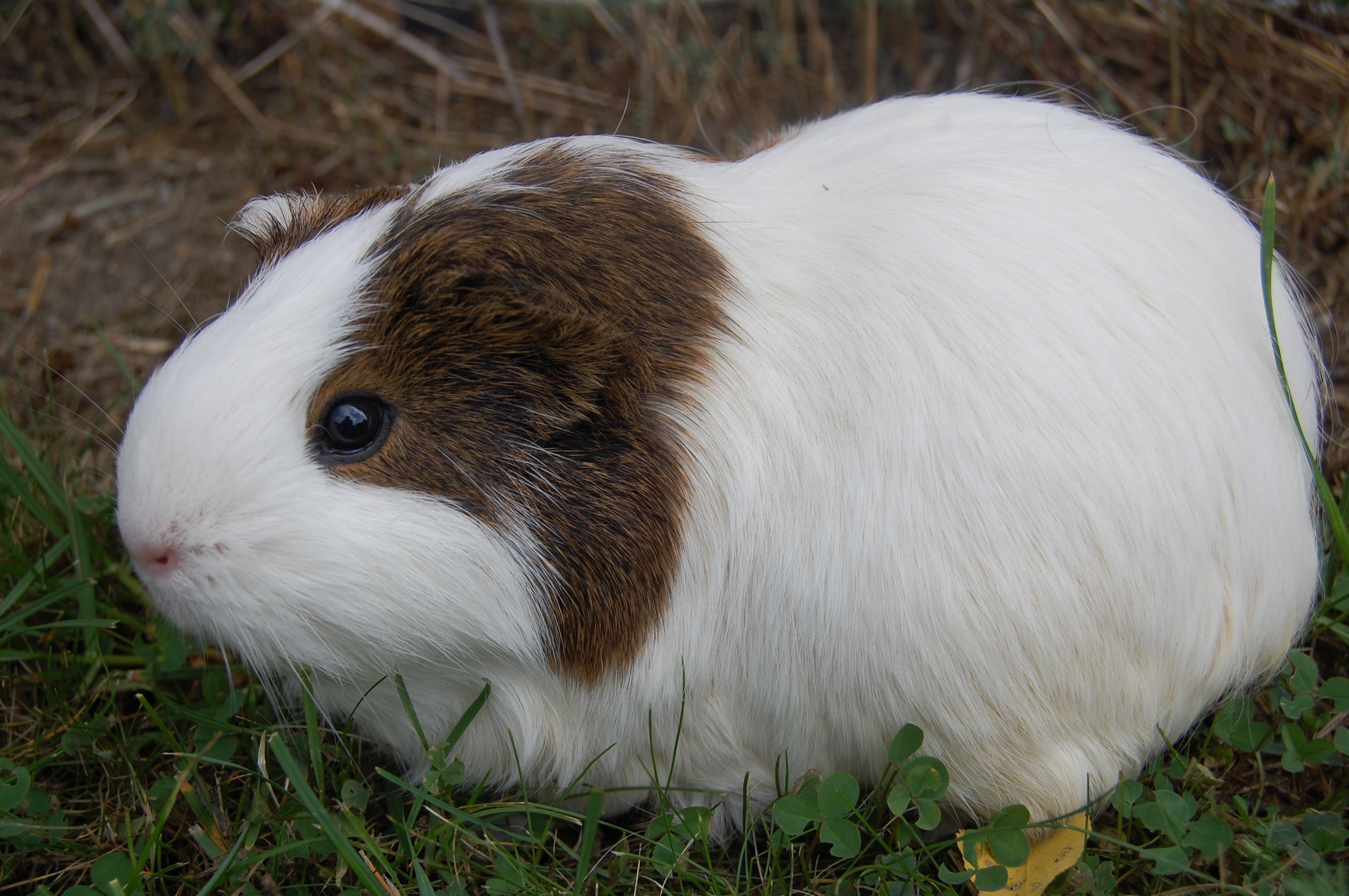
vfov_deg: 28.0
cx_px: 674
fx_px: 1797
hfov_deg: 41.1
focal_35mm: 48
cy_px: 448
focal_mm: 32
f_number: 7.1
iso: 200
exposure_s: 1/200
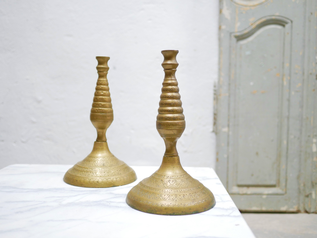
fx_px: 366
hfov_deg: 46.8
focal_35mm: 40
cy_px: 119
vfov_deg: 36.0
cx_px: 158
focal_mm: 20
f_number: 1.7
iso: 800
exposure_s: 1/60
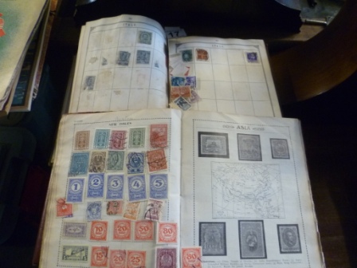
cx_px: 178
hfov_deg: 63.4
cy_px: 134
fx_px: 289
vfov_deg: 49.7
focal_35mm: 28
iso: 400
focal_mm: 5
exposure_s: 1/30
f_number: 2.8
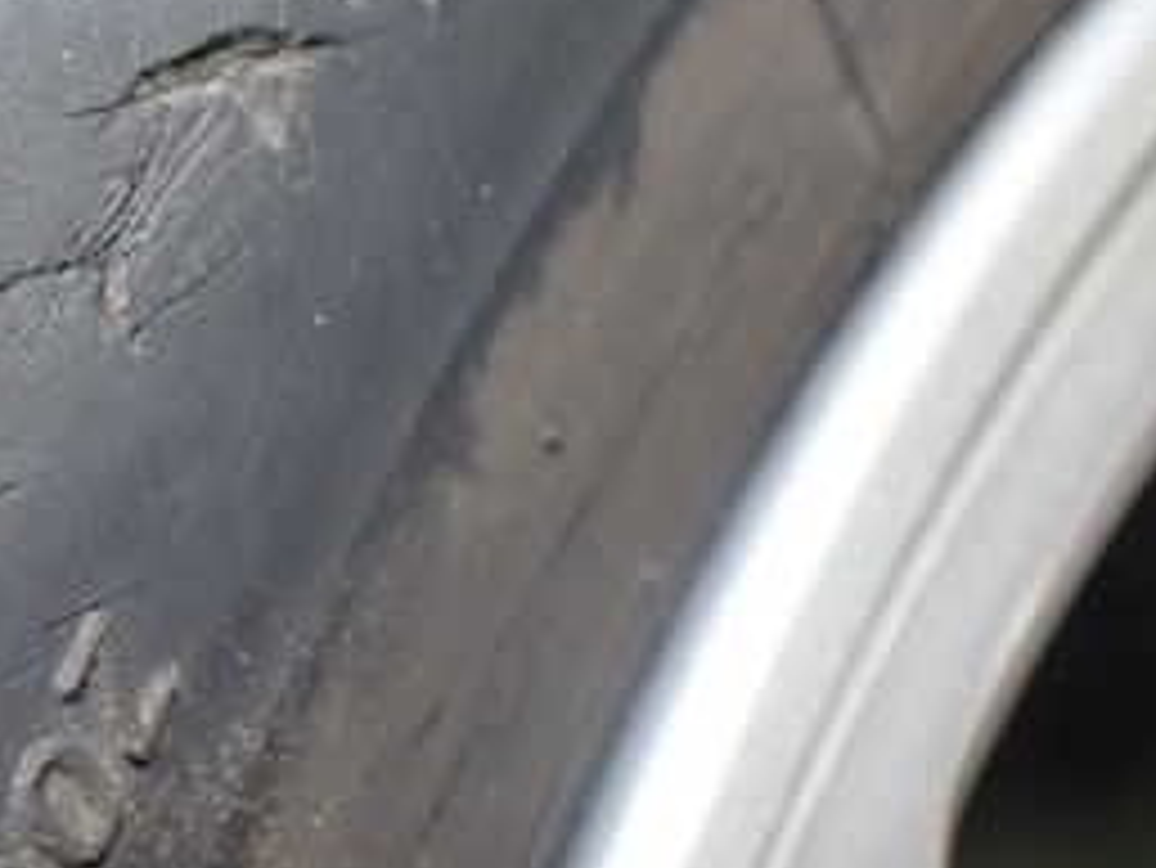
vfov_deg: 21.0
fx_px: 2339
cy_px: 477
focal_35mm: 70
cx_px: -135
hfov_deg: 25.6
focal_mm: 5.4
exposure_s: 1/125
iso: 320
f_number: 2.3
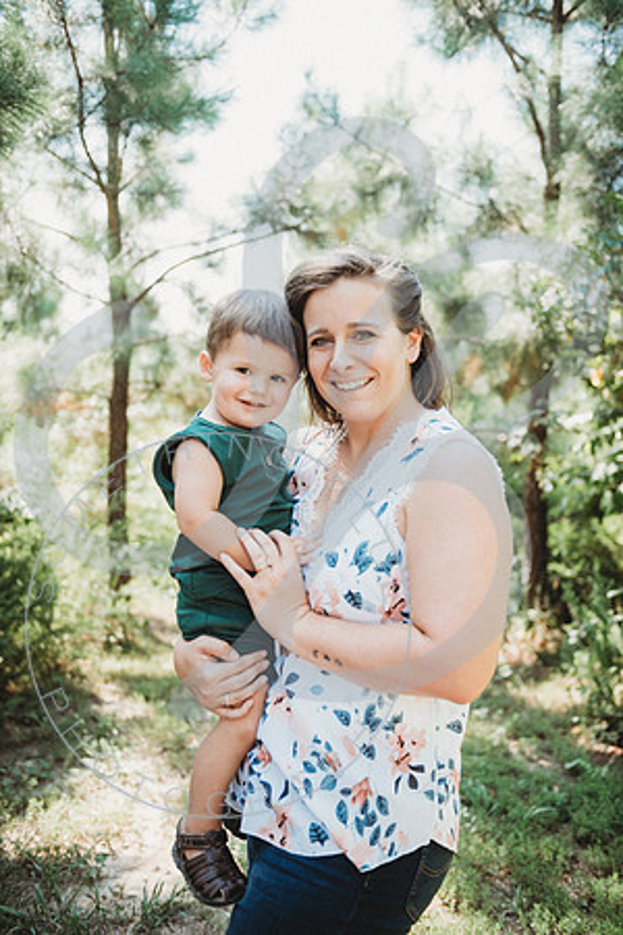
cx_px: 312
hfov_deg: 35.1
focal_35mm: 38
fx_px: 986
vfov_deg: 50.7
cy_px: 468
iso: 100
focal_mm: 38
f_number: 2.8
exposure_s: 1/200
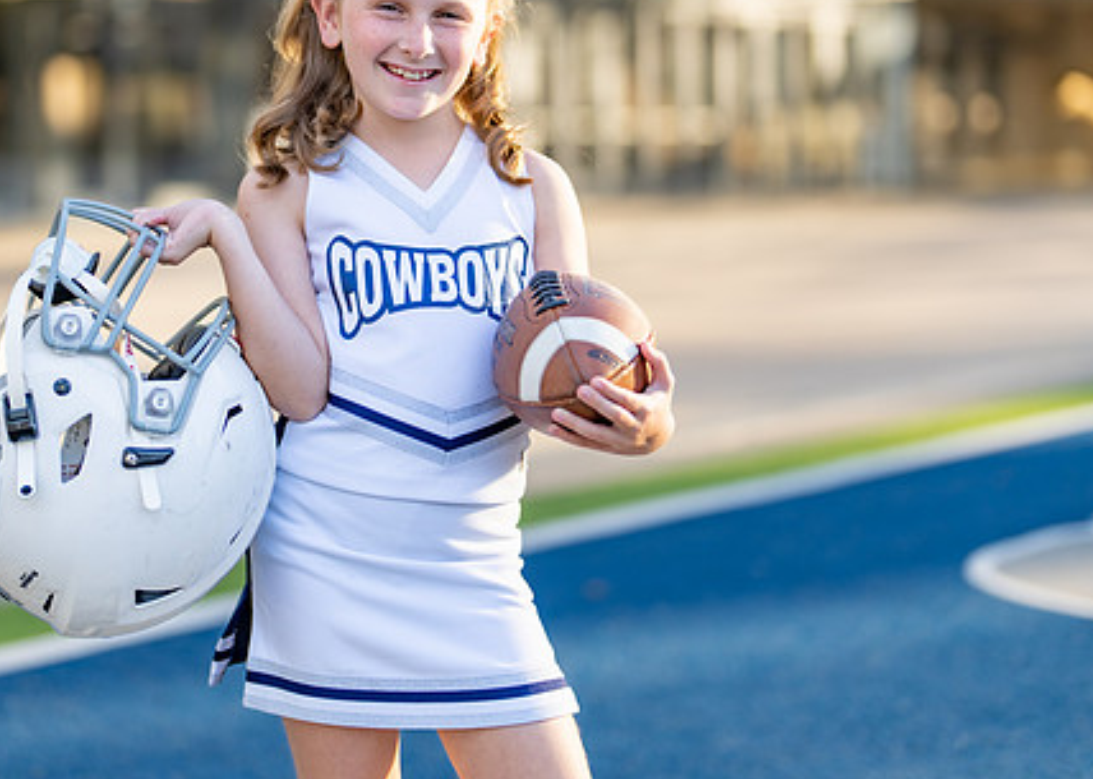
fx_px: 2481
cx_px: 410
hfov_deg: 24.8
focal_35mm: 80
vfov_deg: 17.8
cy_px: 226
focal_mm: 50
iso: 100
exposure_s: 1/1600
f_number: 1.2
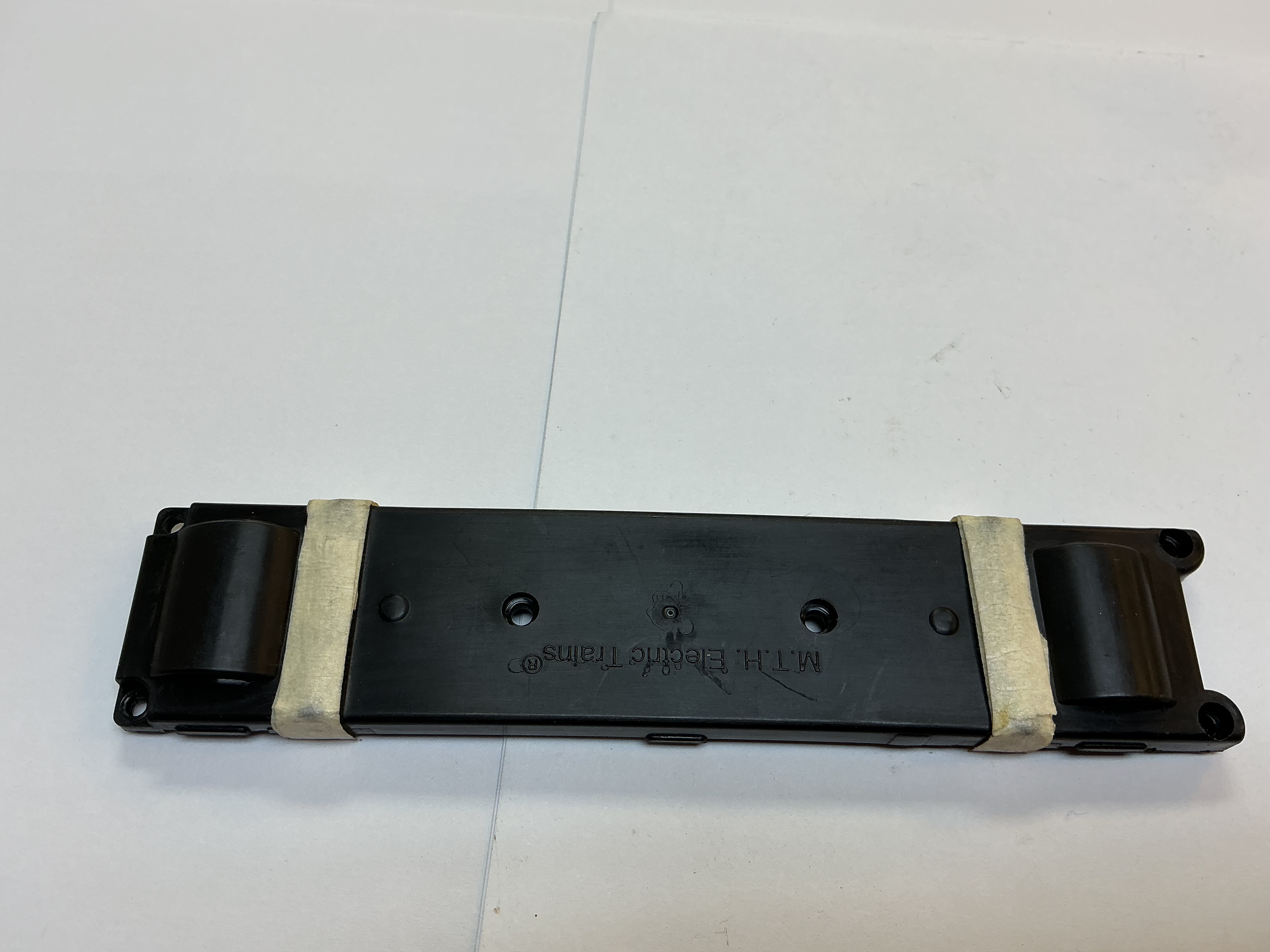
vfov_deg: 48.2
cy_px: 476
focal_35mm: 29
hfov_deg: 61.7
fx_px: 1064
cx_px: 635
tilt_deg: -64.1
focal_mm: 3
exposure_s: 1/100
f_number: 1.8
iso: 25
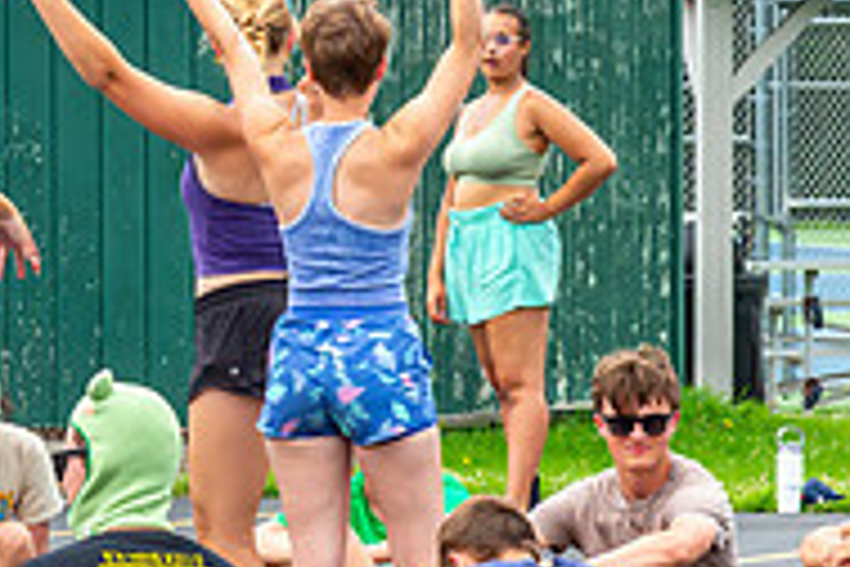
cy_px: 217
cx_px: 71
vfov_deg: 3.7
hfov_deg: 5.5
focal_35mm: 373
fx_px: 8806
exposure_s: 1/400
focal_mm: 100
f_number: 13
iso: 1250
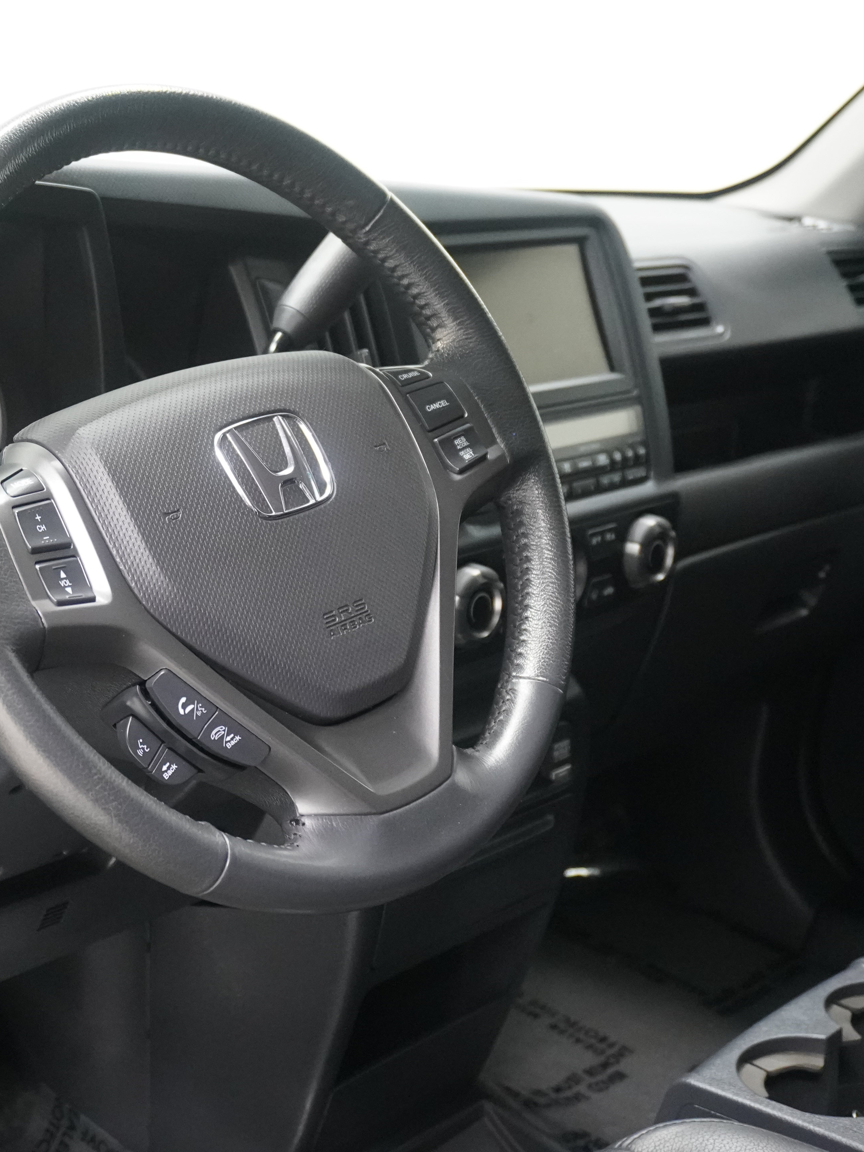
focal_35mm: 52
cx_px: 123
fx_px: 1730
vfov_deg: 36.8
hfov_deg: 27.2
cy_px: 576
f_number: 4.5
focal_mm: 24
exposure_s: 1/160
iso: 4000
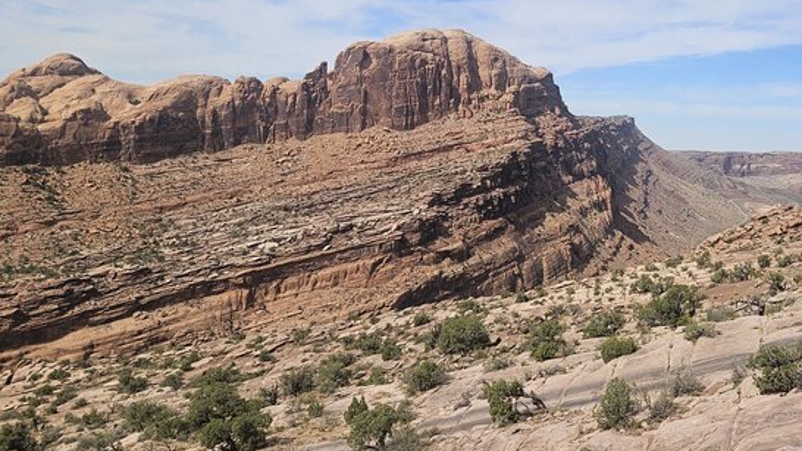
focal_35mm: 47
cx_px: 658
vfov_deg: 25.4
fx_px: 999
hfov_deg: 41.6
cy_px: 232
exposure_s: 1/2882
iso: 25
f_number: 1.8
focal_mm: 5.4
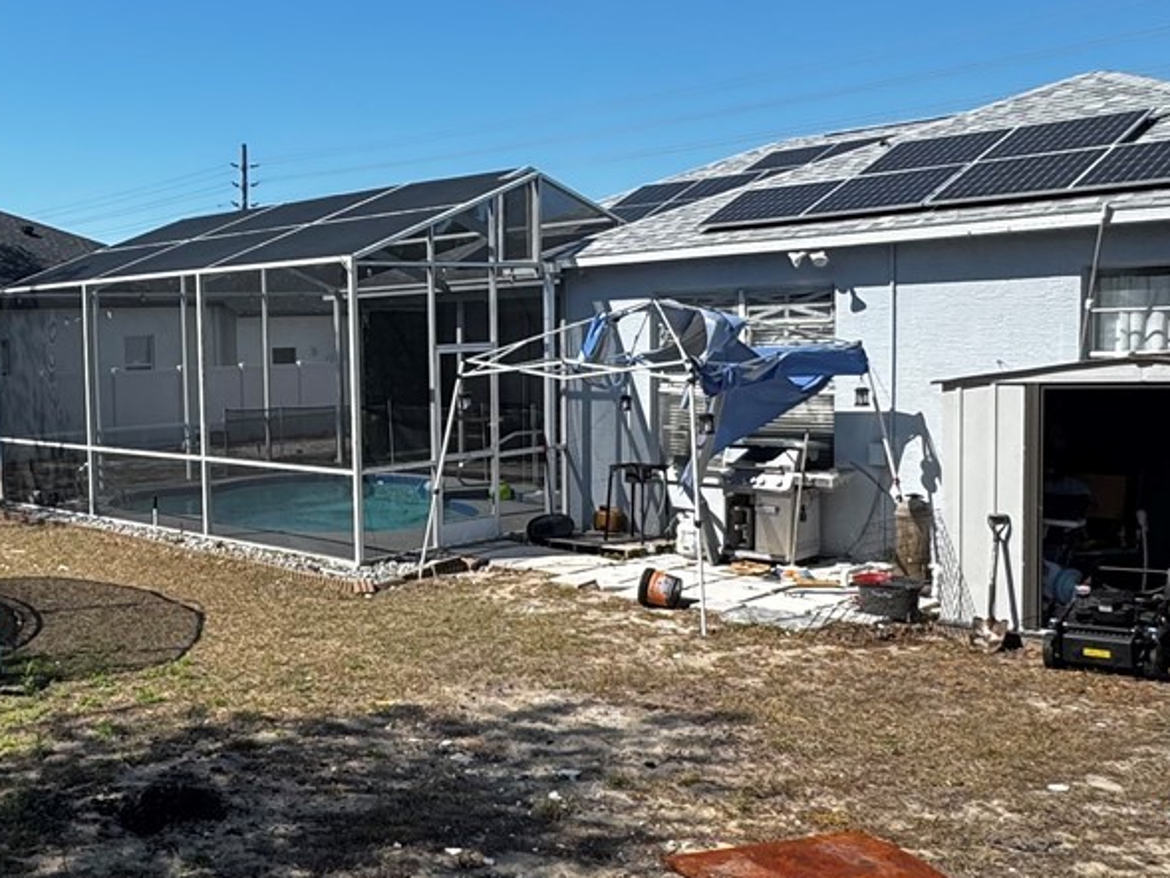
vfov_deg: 37.7
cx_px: 167
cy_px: 427
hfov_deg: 45.4
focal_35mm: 38
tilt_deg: -3.9
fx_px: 1285
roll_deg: +1.7
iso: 50
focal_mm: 2.22
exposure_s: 1/1880
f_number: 2.2
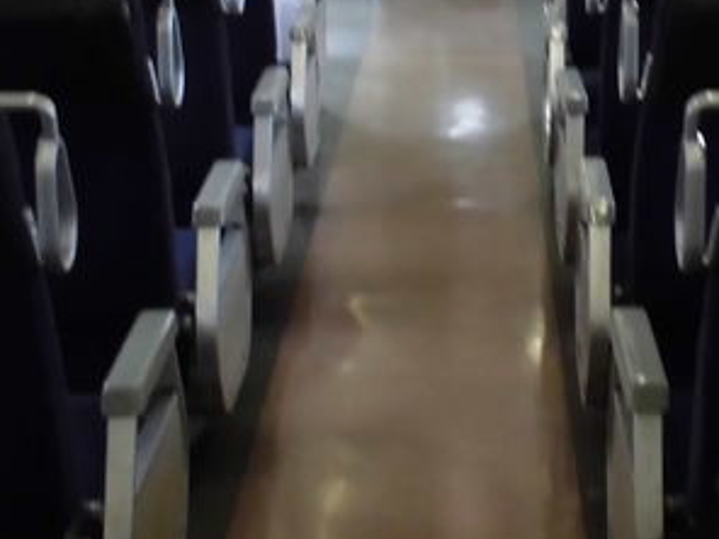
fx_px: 1911
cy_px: -41
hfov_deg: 21.1
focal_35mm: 92
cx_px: 537
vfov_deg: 15.7
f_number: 4
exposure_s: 1/60
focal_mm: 6.1
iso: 400
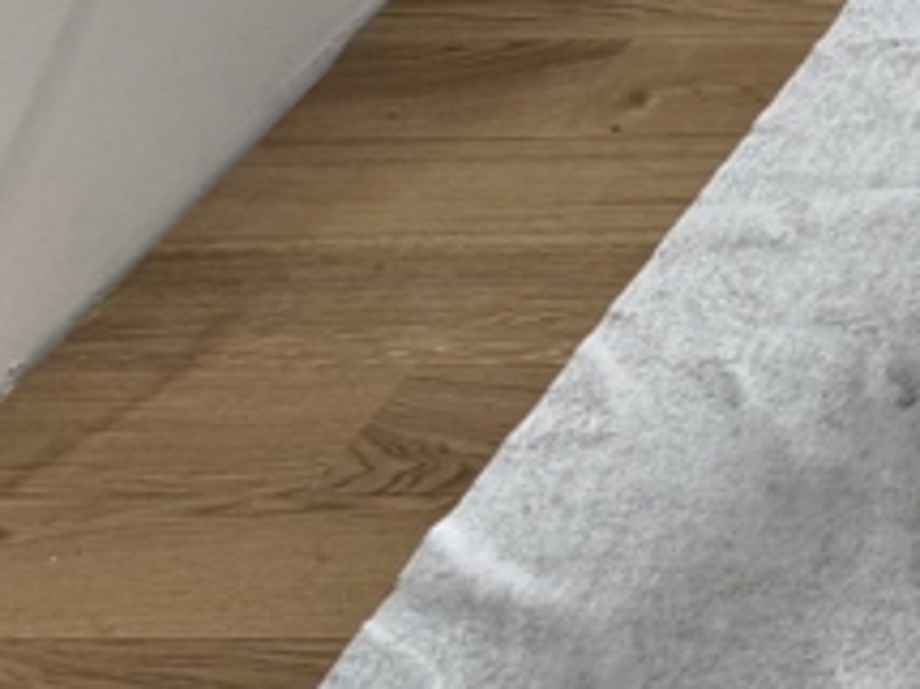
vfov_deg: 9.6
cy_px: -1031
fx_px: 3559
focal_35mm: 134
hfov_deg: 11.1
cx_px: 2516
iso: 80
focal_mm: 6.76
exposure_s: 1/329
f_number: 1.78
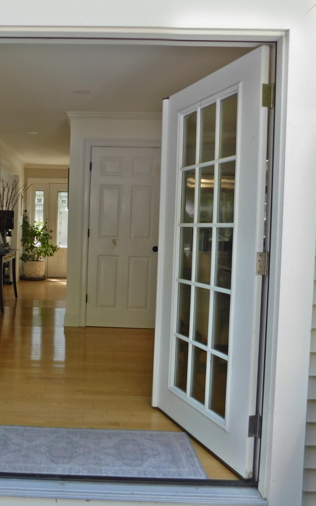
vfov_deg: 58.1
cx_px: 72
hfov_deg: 37.2
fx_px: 455
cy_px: 250
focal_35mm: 33
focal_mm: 4
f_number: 3
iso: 125
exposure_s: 1/125
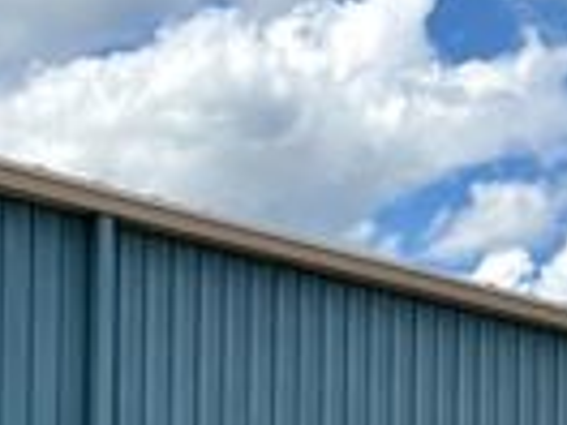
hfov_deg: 12.0
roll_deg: -0.4
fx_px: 2572
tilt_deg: +1.9
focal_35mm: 157
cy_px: 683
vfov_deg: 9.2
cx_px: -292
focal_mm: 5.96
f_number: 1.6
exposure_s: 1/3125
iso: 50
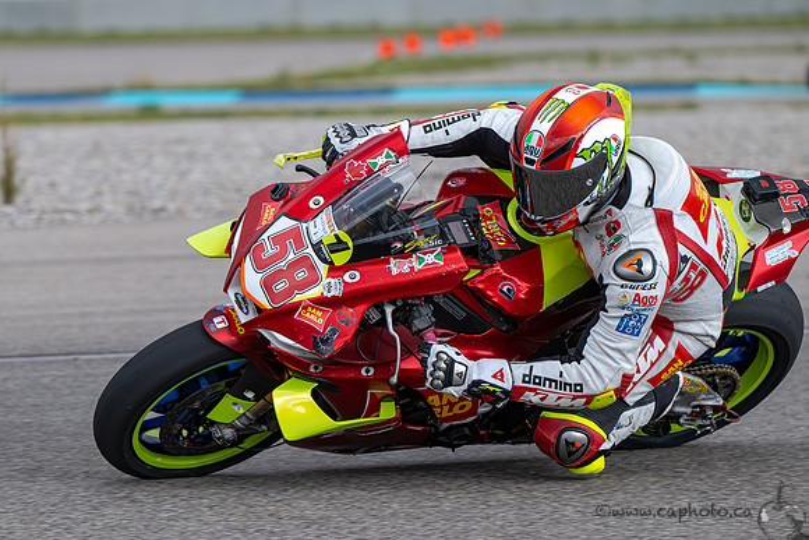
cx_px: 318
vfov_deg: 4.2
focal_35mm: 328
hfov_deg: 6.3
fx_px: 7366
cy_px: 270
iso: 900
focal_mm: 270
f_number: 6.3
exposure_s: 1/1250
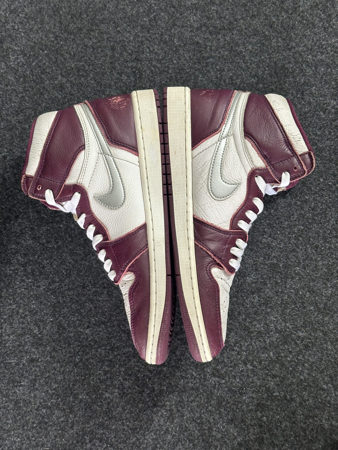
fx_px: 625
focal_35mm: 48
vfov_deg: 39.7
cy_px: 225
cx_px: 169
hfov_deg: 30.3
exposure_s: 1/50
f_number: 1.78
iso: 250
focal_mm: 6.86
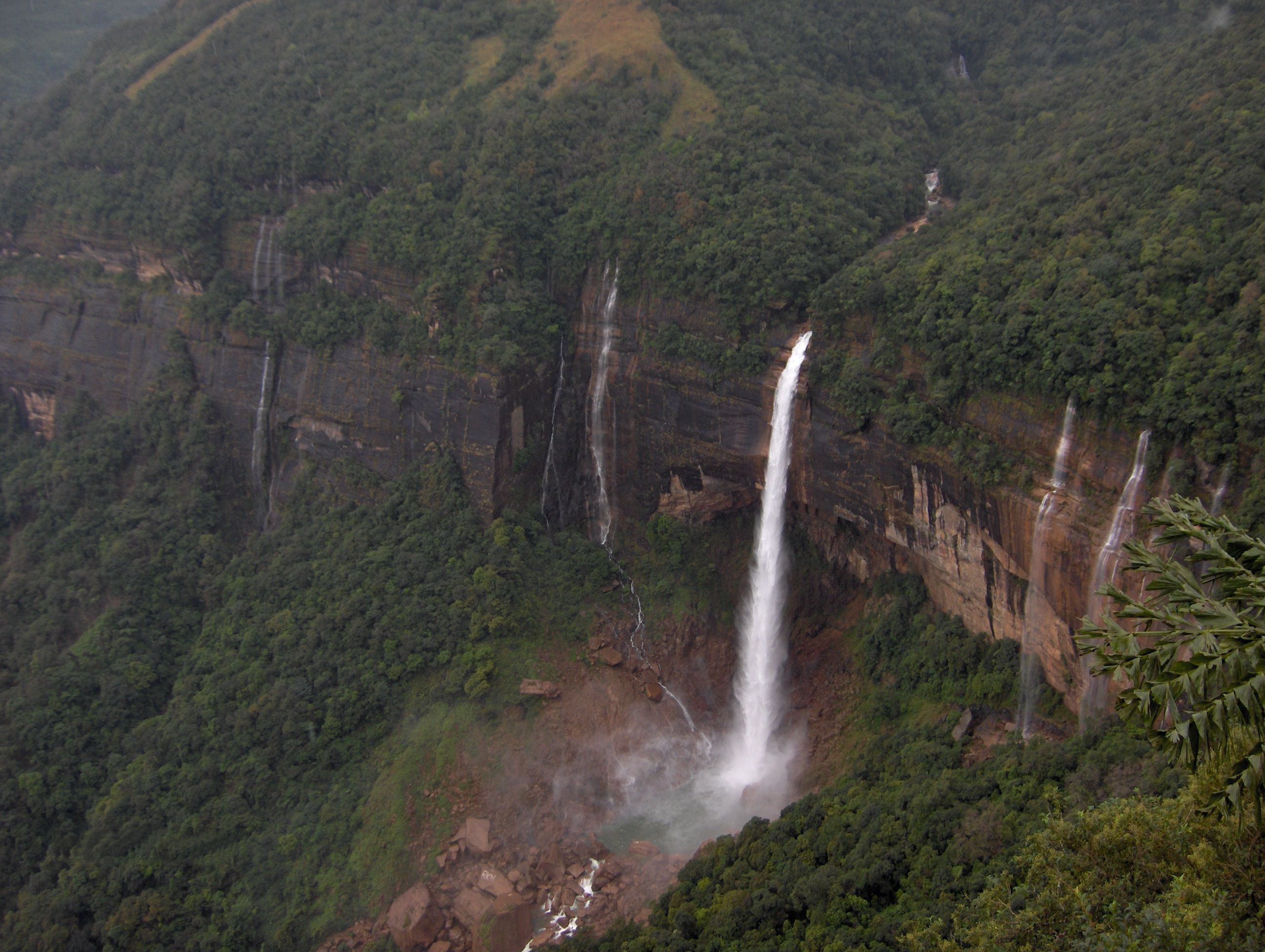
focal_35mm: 39
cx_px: 632
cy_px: 476
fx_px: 1427
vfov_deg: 36.9
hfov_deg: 47.8
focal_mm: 8
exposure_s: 1/380
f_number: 2.8
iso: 100
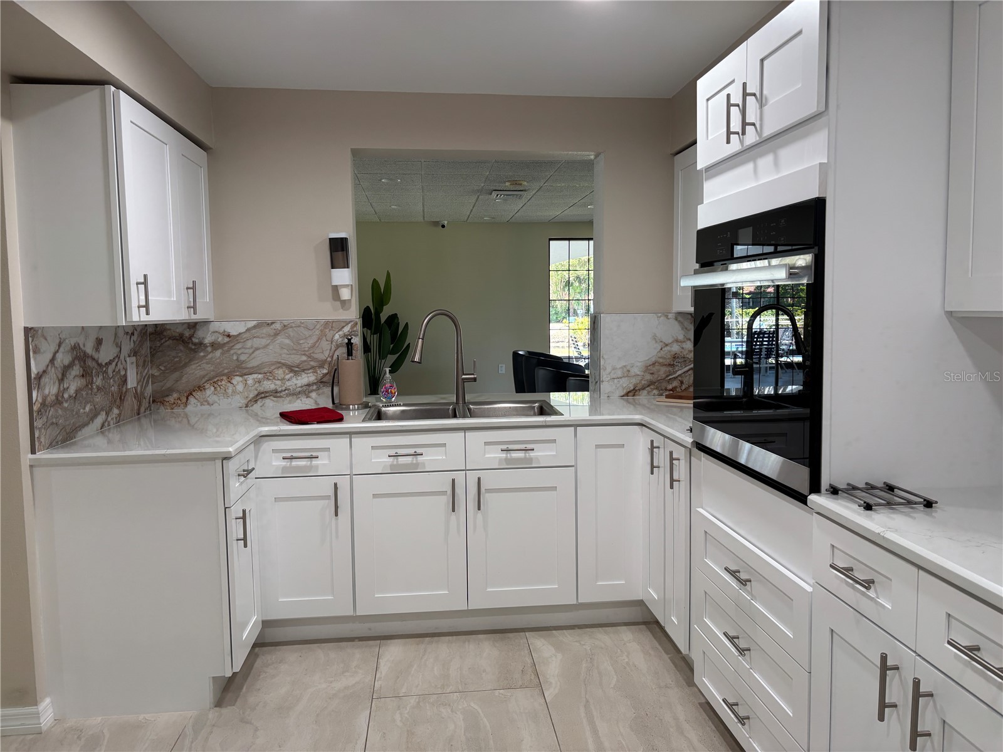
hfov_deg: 67.3
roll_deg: +0.4
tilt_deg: -4.7
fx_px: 753
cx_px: 502
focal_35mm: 26
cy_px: 376
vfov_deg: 53.1
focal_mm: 5.96
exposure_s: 1/120
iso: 100
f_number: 1.6
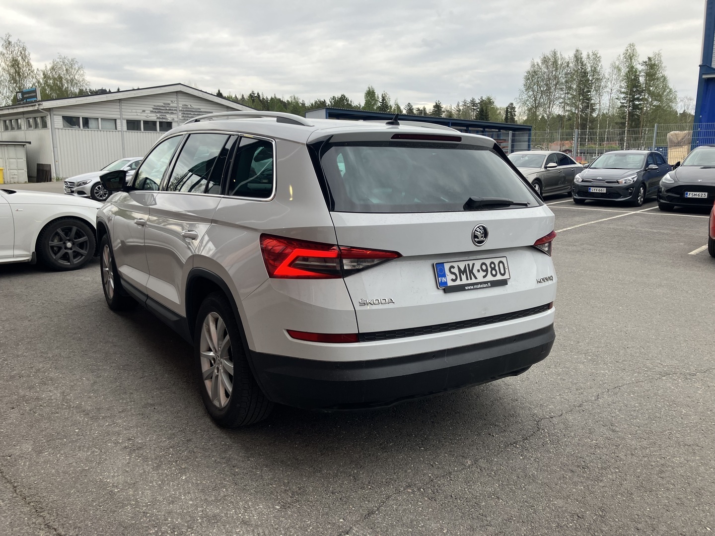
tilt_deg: -10.1
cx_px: 358
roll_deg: -0.4
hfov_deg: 63.4
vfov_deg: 49.7
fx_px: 578
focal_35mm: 28
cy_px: 268
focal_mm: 3.99
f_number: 1.8
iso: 32
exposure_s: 1/292
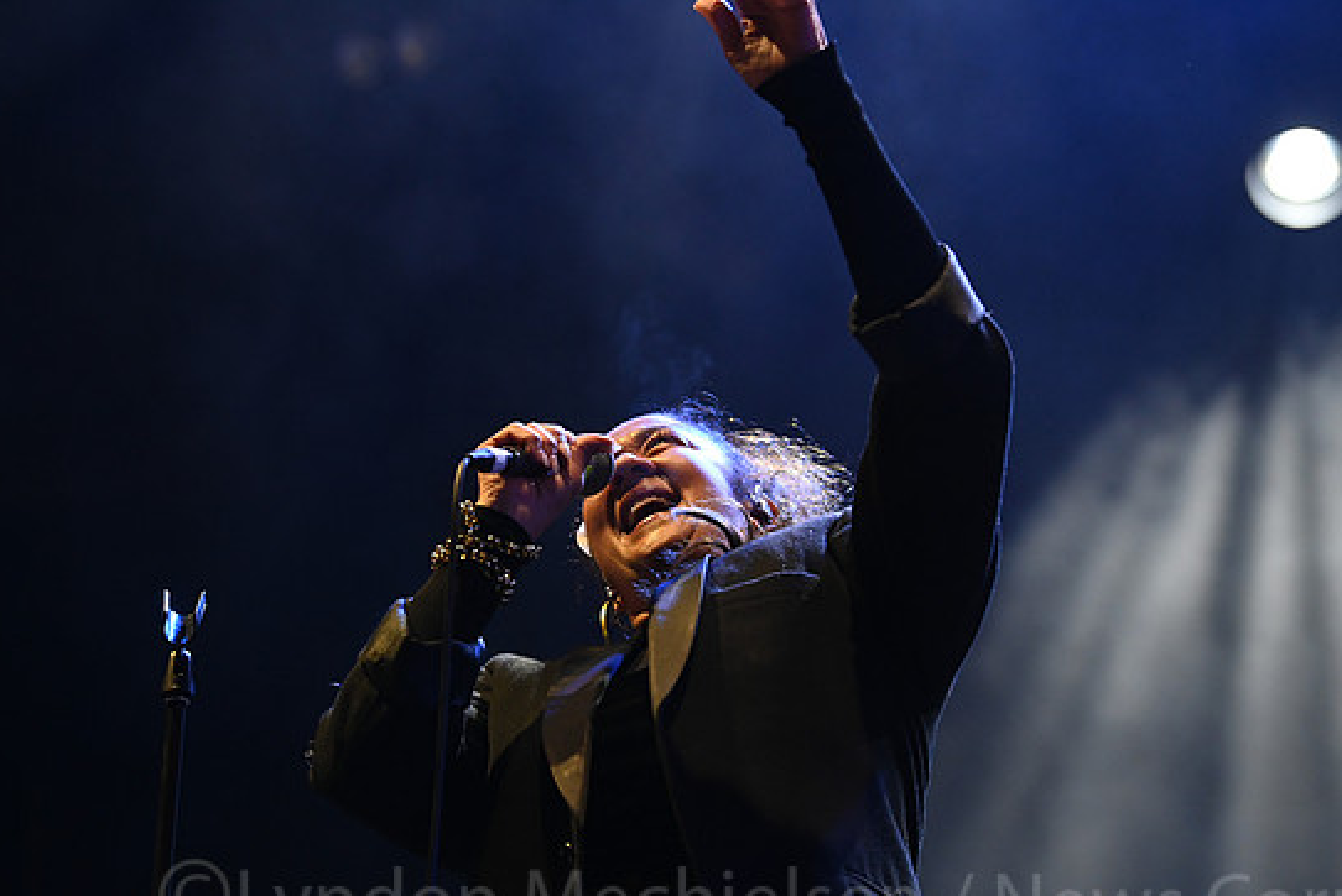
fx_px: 5184
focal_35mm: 139
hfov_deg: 14.7
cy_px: 476
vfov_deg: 9.9
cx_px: 711
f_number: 4
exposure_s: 1/200
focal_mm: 130
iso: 4500
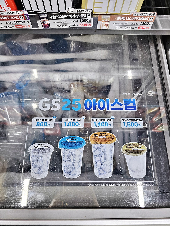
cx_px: 85
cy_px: 113
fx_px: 151
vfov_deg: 73.9
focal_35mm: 23
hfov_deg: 58.9
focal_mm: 6.3
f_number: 1.7
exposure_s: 1/120
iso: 250
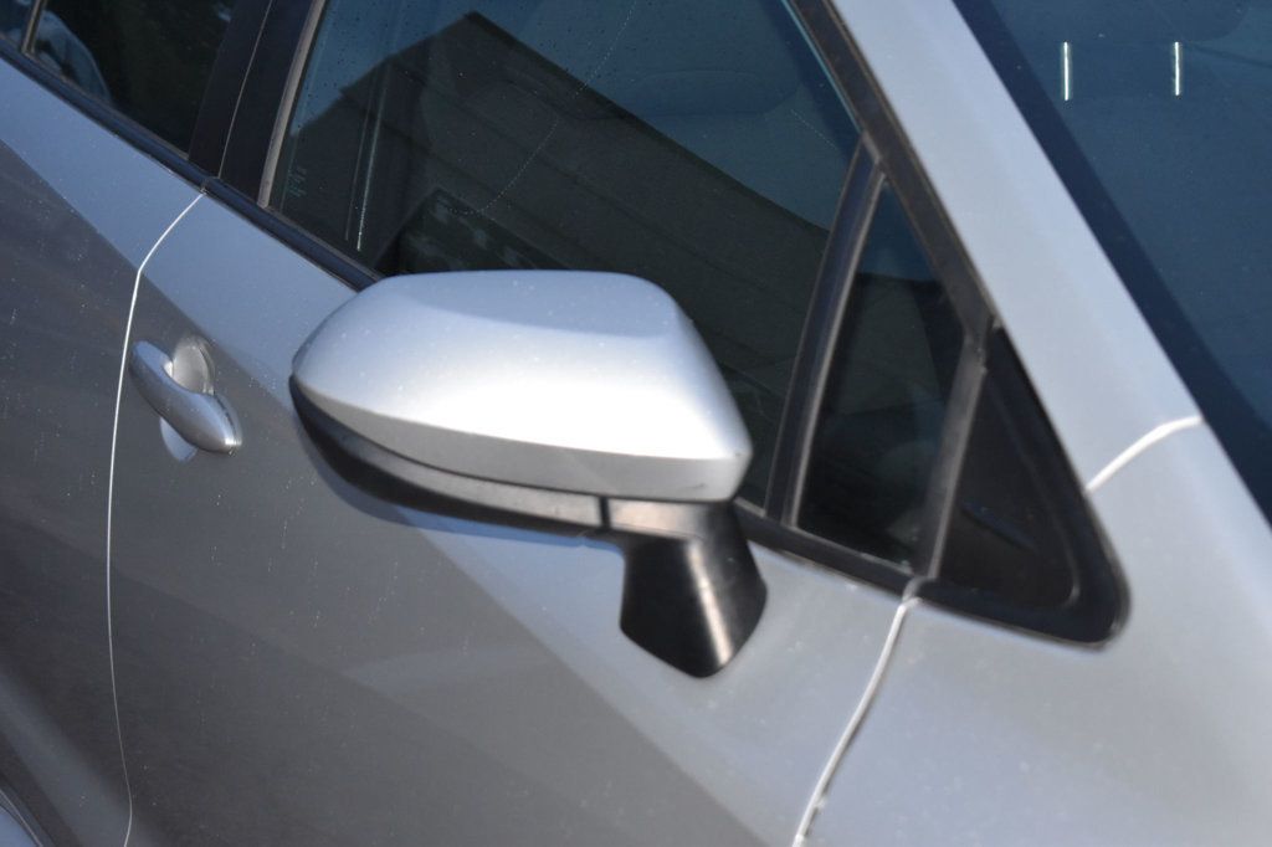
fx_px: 2914
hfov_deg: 24.6
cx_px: 636
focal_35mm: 82
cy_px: 424
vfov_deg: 16.5
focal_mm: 55
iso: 2000
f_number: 5.6
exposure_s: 1/60
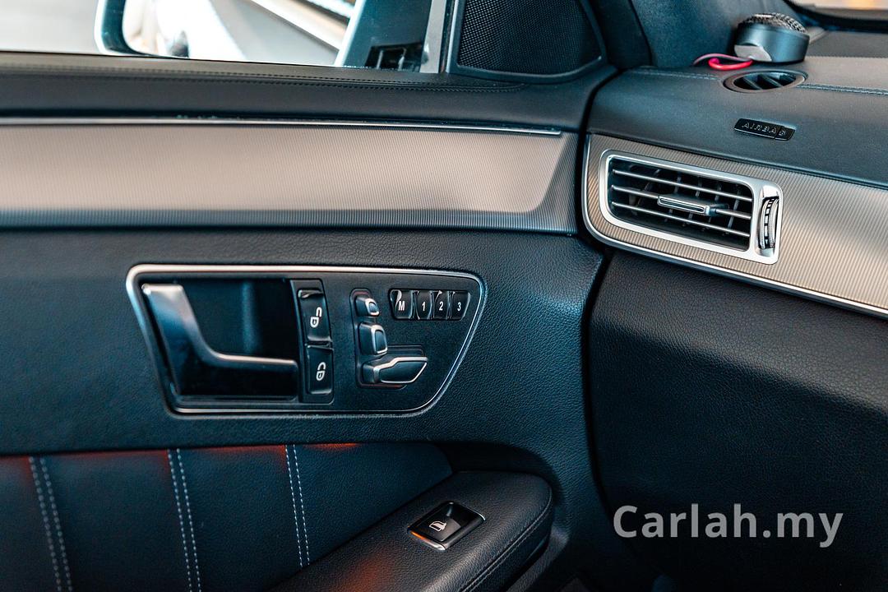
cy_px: 296
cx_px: 444
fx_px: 1779
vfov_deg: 18.9
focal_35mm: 72
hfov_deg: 28.0
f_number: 3.2
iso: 500
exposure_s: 1/20
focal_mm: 44
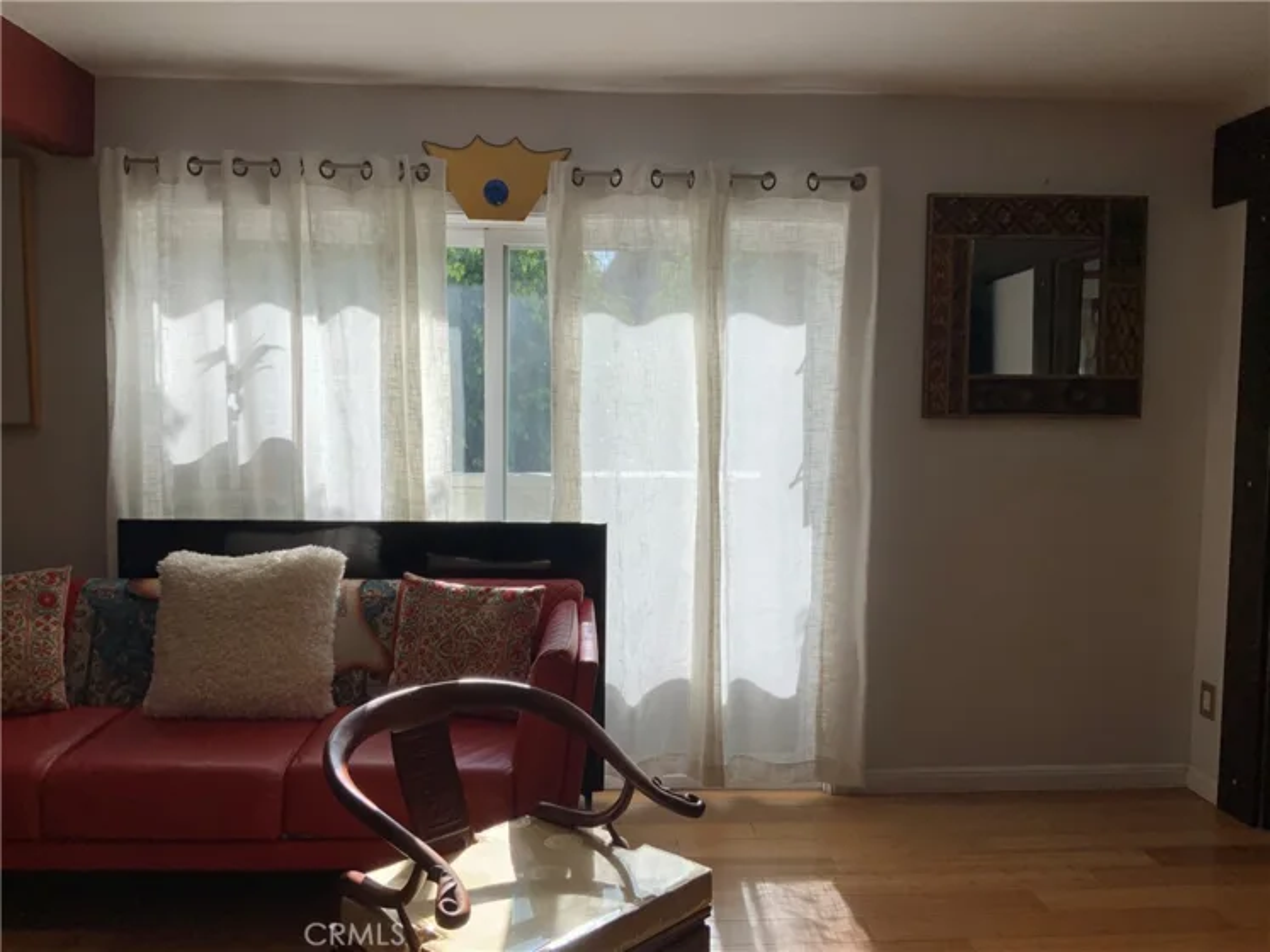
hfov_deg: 61.7
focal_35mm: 29
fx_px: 1064
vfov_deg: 48.2
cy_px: 476
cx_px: 635
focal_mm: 3
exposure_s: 1/586
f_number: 1.8
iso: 16
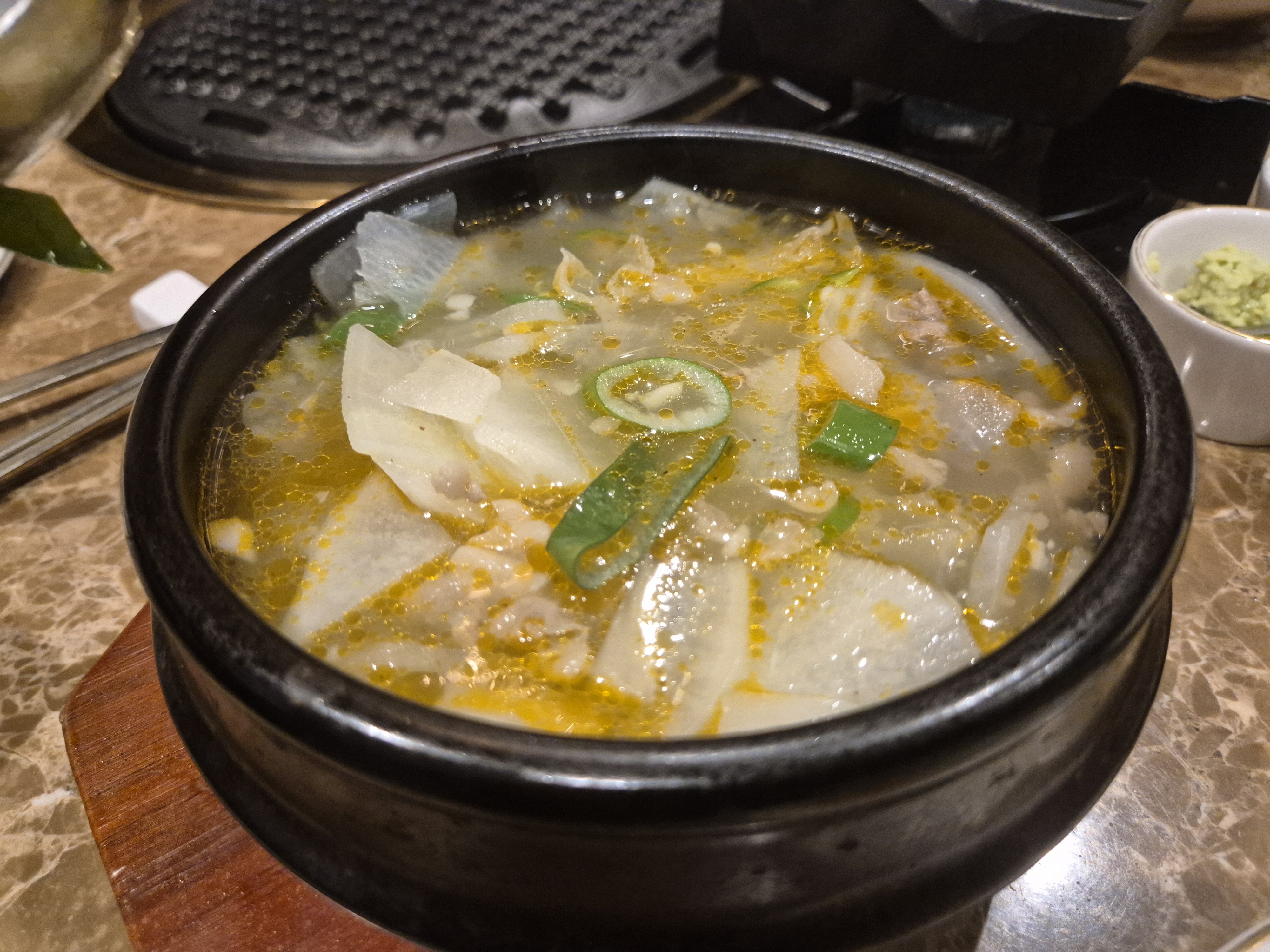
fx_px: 844
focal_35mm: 23
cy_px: 476
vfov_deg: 58.9
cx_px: 635
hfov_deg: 73.9
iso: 800
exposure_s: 1/120
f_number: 1.8
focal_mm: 5.4
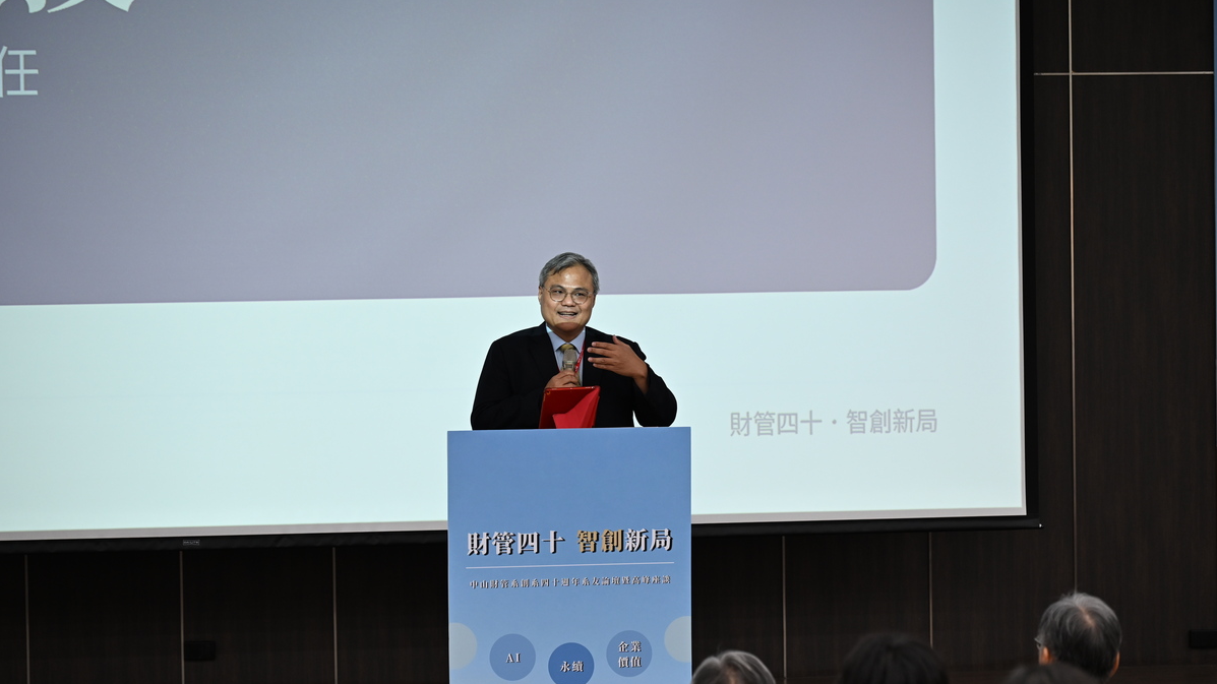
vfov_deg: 9.6
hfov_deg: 17.0
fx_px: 4066
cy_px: 402
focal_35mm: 126
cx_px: 608
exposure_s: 1/100
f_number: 4.5
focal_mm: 120
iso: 1000
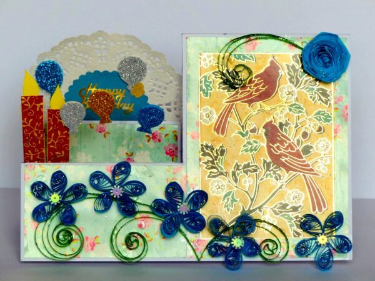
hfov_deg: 10.1
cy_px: 140
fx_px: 2112
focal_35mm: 195
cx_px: 188
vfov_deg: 7.6
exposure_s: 1/160
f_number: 4
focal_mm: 35.1
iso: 100
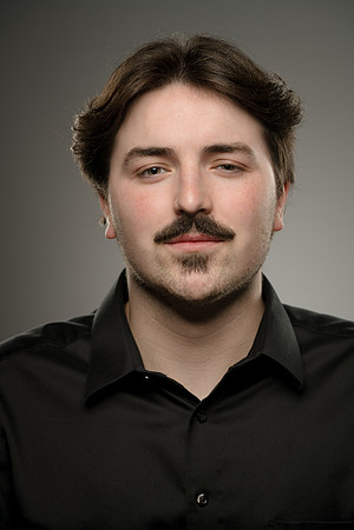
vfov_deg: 19.5
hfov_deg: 13.0
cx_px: 177
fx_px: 1549
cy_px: 265
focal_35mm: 105
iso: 100
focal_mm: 105
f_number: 8
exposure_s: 1/250
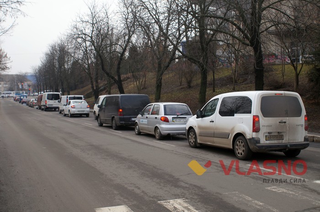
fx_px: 373
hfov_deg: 46.4
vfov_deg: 31.8
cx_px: 160
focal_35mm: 42
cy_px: 106
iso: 100
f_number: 5
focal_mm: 28
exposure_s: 1/160
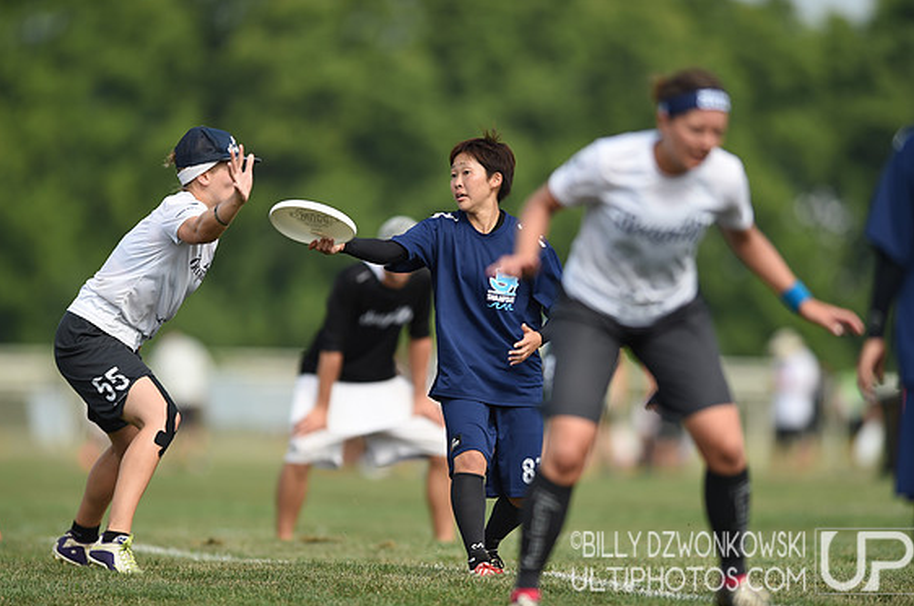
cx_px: 467
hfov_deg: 5.0
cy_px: 298
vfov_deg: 3.3
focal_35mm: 413
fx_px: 10470
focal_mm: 400
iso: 100
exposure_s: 1/1000
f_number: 2.8
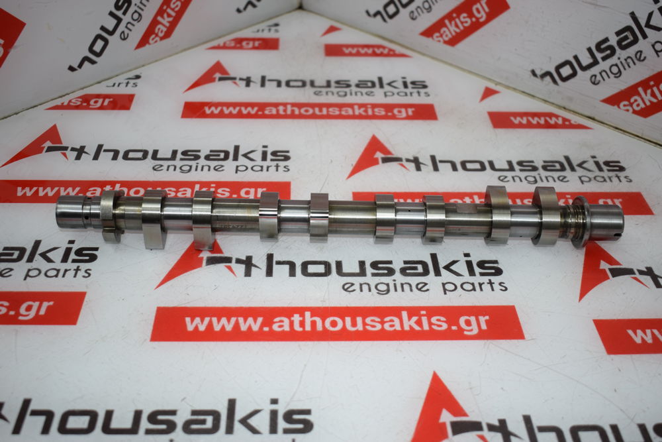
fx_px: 772
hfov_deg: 46.4
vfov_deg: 31.9
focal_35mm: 42
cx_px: 331
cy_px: 221
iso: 500
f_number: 4.2
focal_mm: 28
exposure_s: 1/160
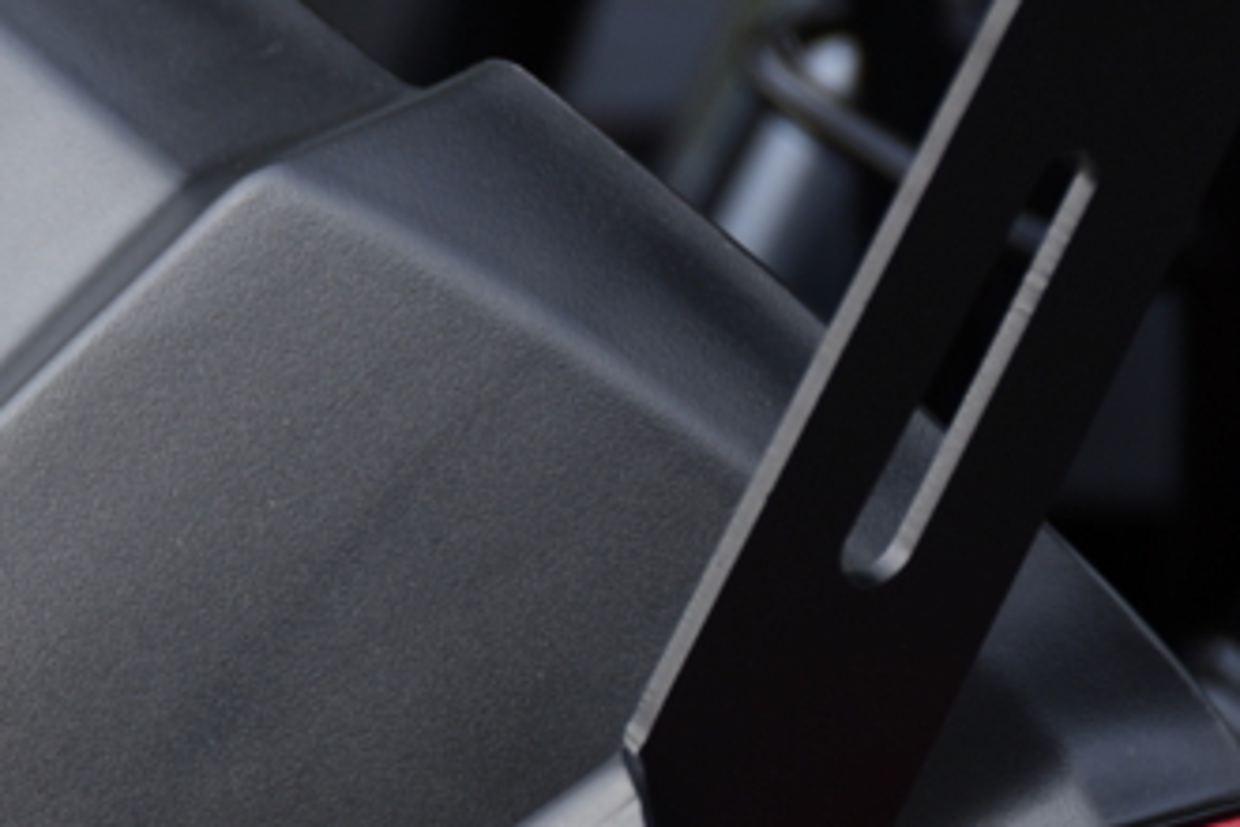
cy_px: 1002
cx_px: 222
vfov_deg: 2.3
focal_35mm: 605
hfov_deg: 3.4
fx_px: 20837
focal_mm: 130
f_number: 6
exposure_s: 1/160
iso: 160
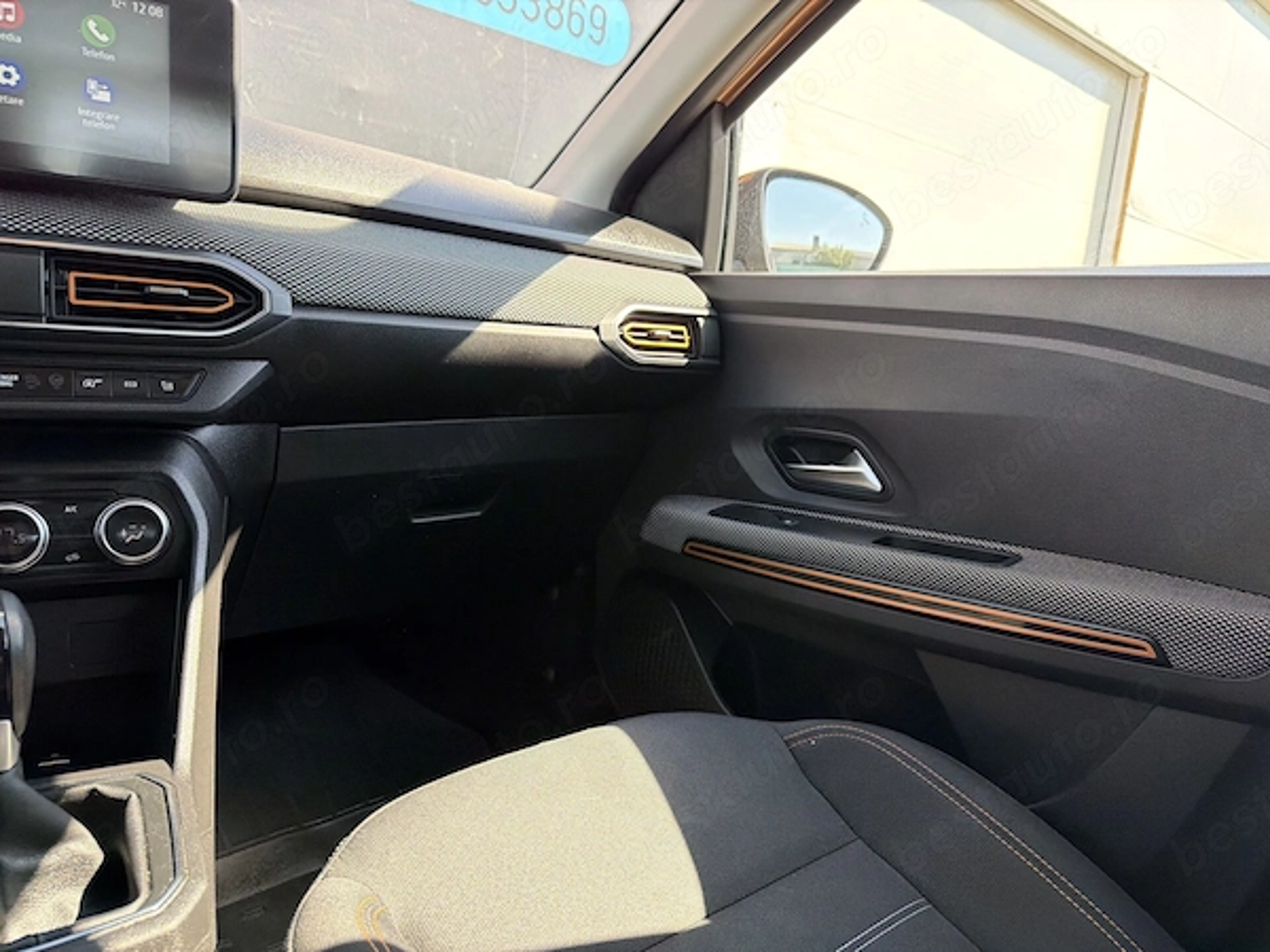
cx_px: 635
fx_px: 881
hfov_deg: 71.6
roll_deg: -2.8
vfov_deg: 56.8
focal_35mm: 24
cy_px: 476
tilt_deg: -6.7
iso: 500
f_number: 1.78
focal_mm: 6.76
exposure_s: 1/796
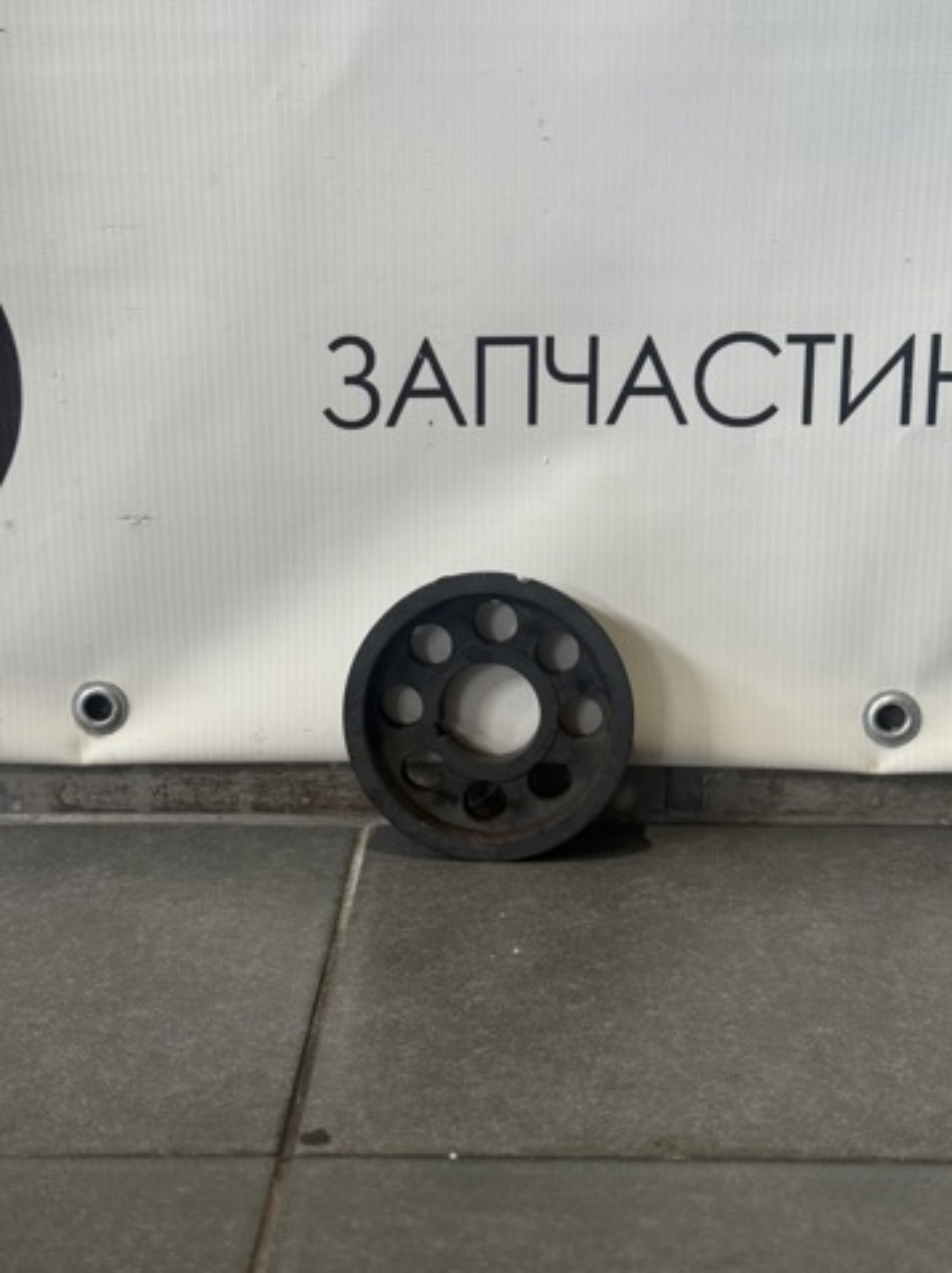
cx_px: 476
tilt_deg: -13.0
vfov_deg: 39.7
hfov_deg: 30.2
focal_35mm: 48
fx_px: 1763
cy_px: 636
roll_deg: -0.3
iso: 50
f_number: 1.78
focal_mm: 6.76
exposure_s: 1/50
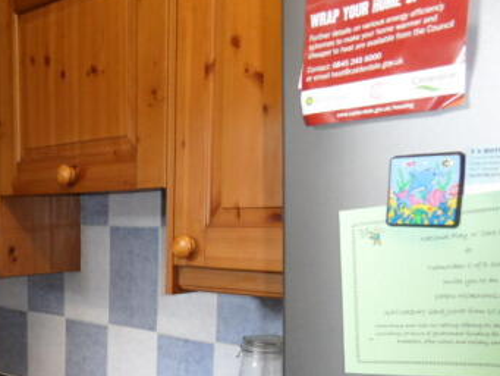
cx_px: 109
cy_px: 312
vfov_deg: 33.9
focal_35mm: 41
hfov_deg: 43.9
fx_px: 592
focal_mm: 3.9
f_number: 3.2
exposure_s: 1/30
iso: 200
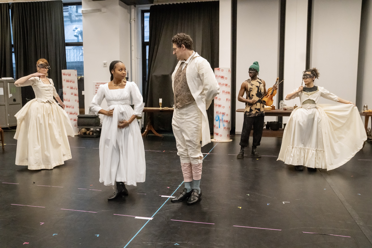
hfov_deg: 58.7
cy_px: 124
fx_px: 331
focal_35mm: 32
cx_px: 186
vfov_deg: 41.1
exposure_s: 1/400
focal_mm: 32
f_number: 4
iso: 20000
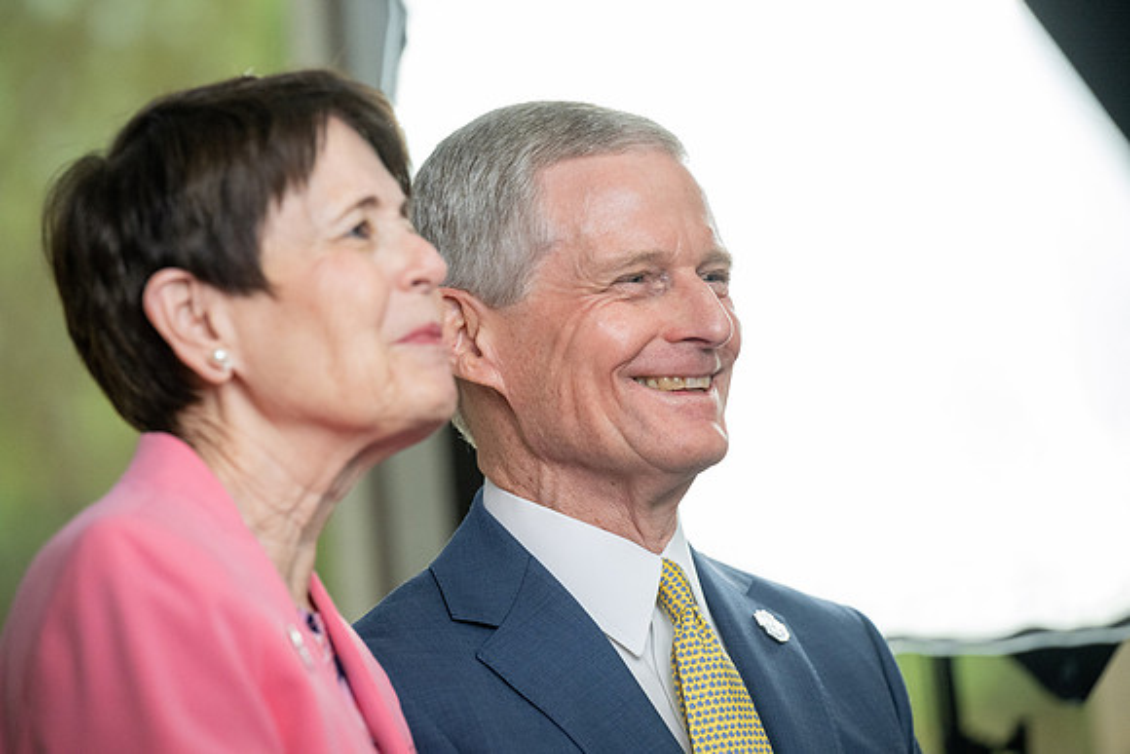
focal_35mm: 200
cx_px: 565
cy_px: 377
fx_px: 6279
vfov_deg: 6.9
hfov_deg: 10.3
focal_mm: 200
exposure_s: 1/400
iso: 2500
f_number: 4
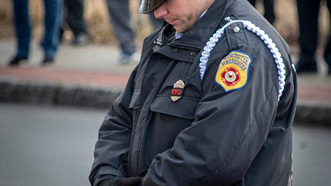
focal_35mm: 275
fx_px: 2415
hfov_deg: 7.8
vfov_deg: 4.4
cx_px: 215
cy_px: 63
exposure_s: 1/640
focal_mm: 100
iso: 800
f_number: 5.6
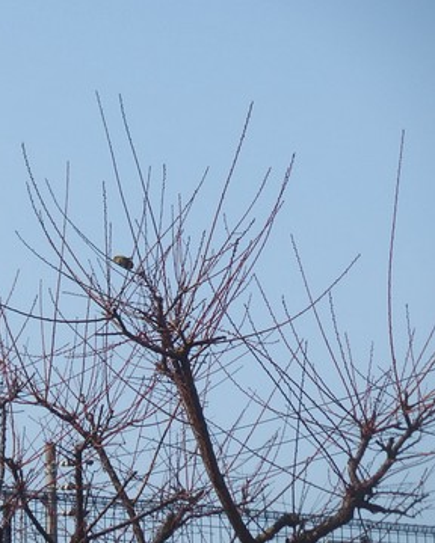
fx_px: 2752
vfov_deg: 11.3
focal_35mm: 171
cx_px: 113
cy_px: 272
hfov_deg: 9.0
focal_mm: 23.5
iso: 100
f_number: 2.7
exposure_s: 1/2000
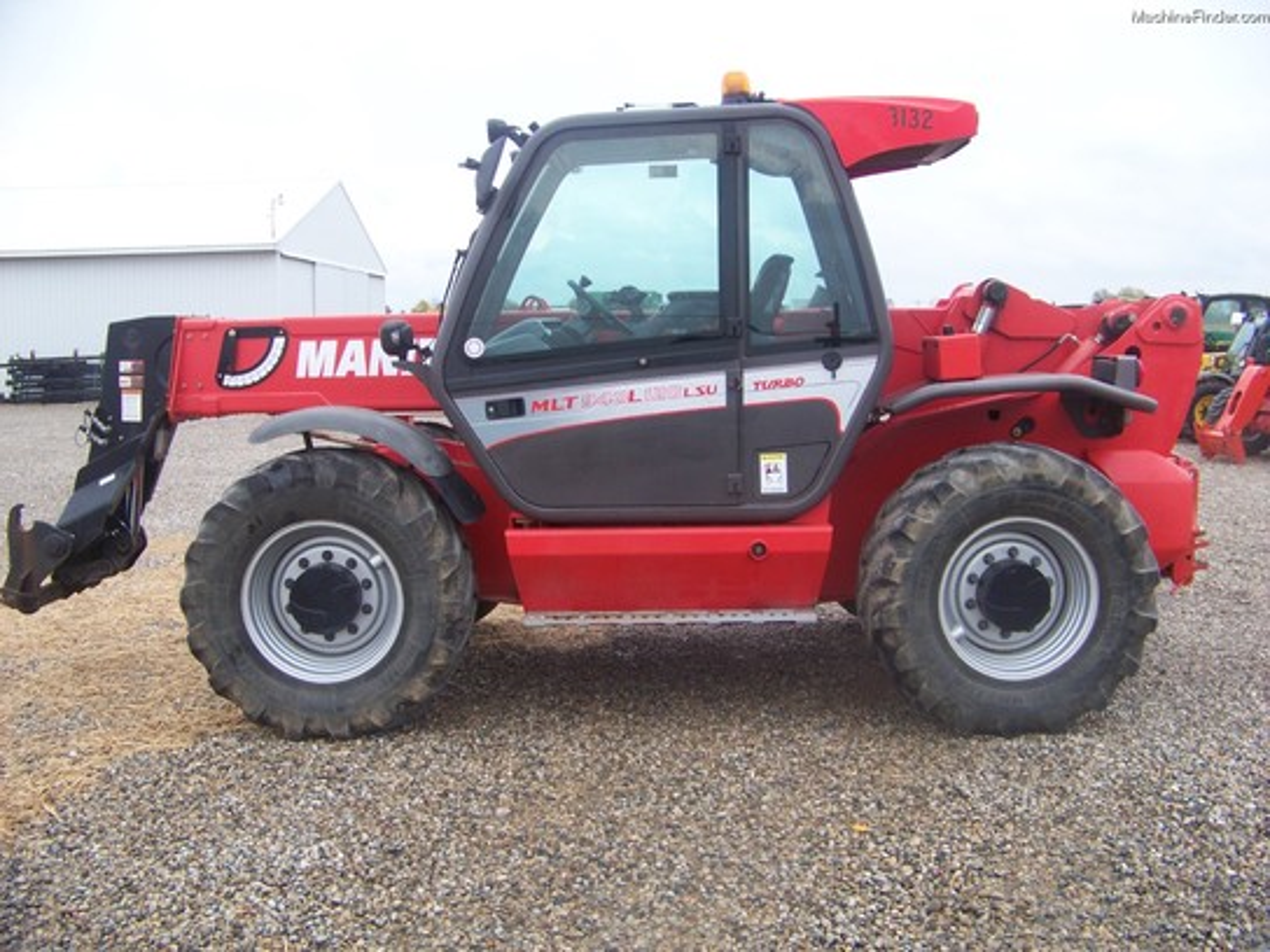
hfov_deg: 51.4
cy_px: 476
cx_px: 635
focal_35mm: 36
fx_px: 1321
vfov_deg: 39.7
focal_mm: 5.85
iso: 64
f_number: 2.8
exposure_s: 1/200
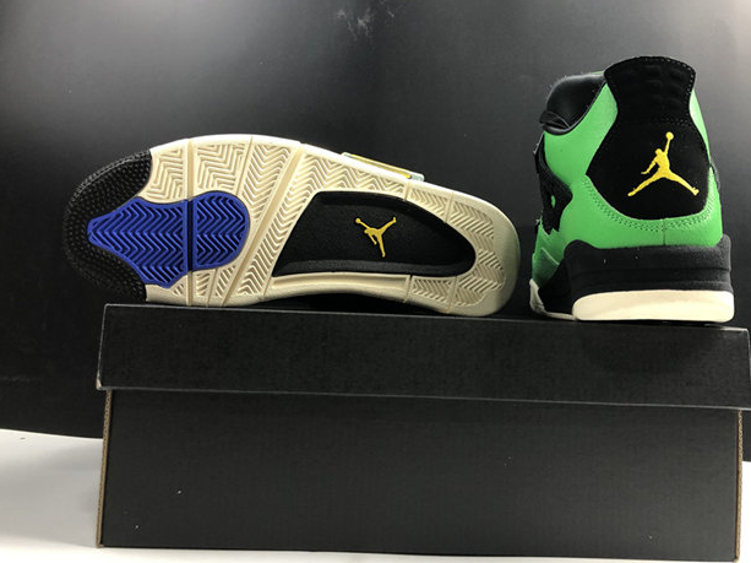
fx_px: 694
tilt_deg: +7.8
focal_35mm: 32
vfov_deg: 44.0
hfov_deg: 56.7
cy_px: 248
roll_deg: -0.2
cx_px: 413
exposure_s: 1/25
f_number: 1.8
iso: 40
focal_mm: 4
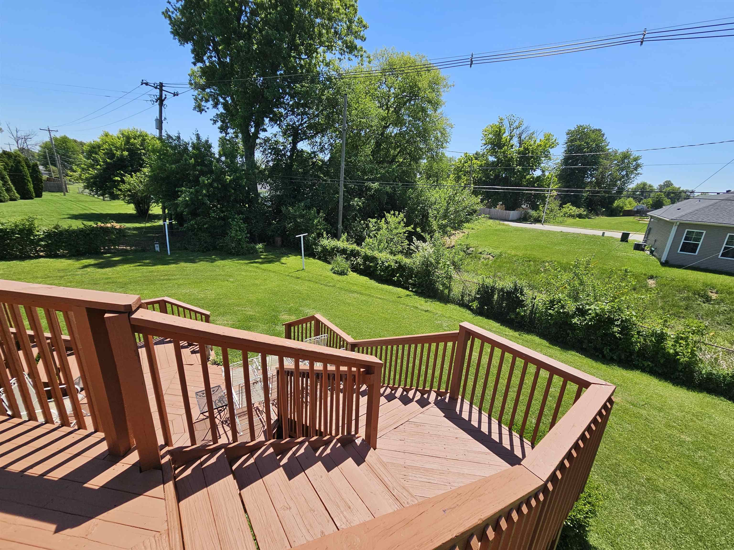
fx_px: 276
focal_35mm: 13
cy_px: 275
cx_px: 367
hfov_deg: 106.2
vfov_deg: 89.9
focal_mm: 2.2
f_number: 2.2
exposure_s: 1/1844
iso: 50
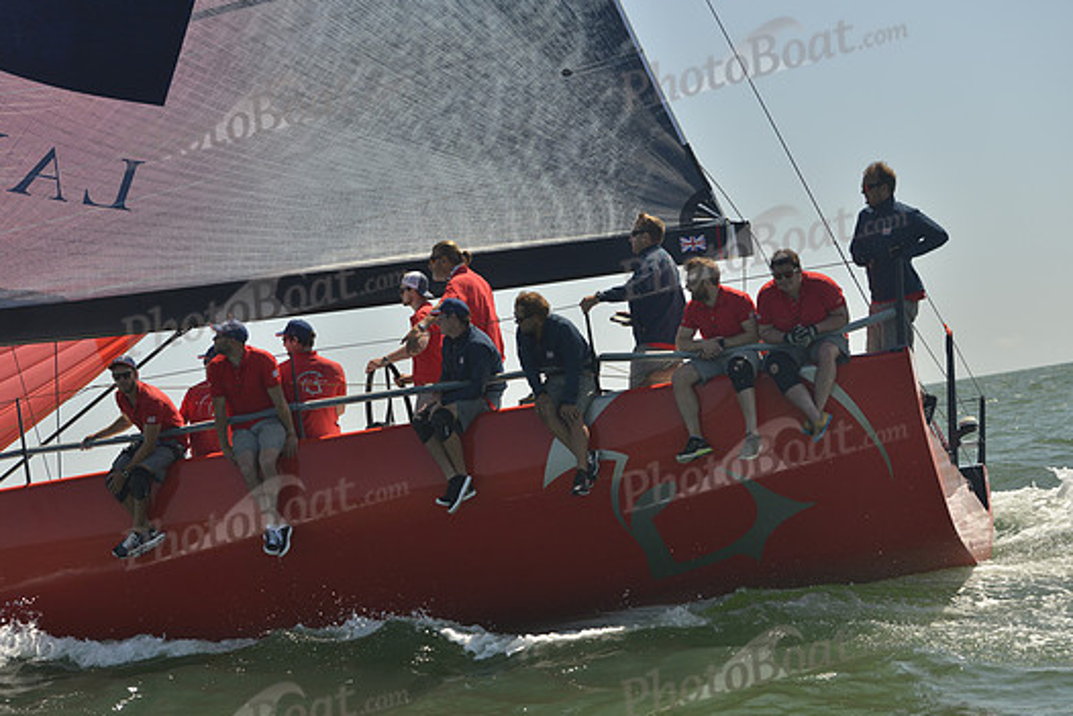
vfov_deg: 15.9
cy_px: 382
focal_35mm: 86
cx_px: 516
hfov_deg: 23.6
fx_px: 2564
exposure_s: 1/1000
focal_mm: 78
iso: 280
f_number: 5
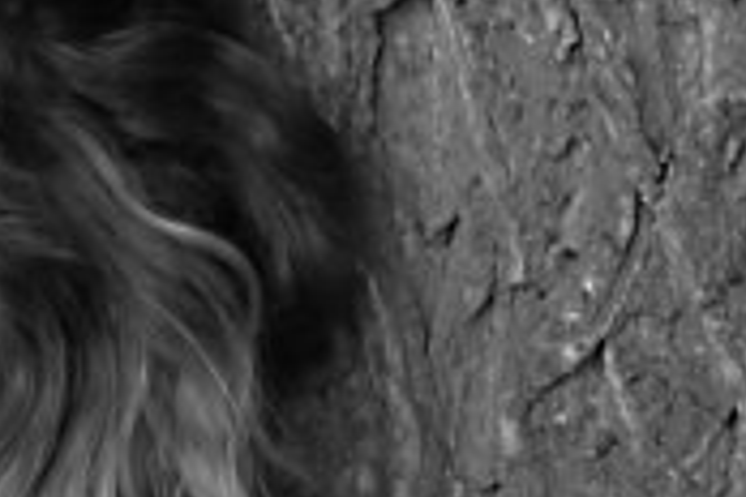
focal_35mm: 513
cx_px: -686
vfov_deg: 2.7
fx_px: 10630
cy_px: 512
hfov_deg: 4.0
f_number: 6.3
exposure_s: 1/50
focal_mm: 85
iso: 200
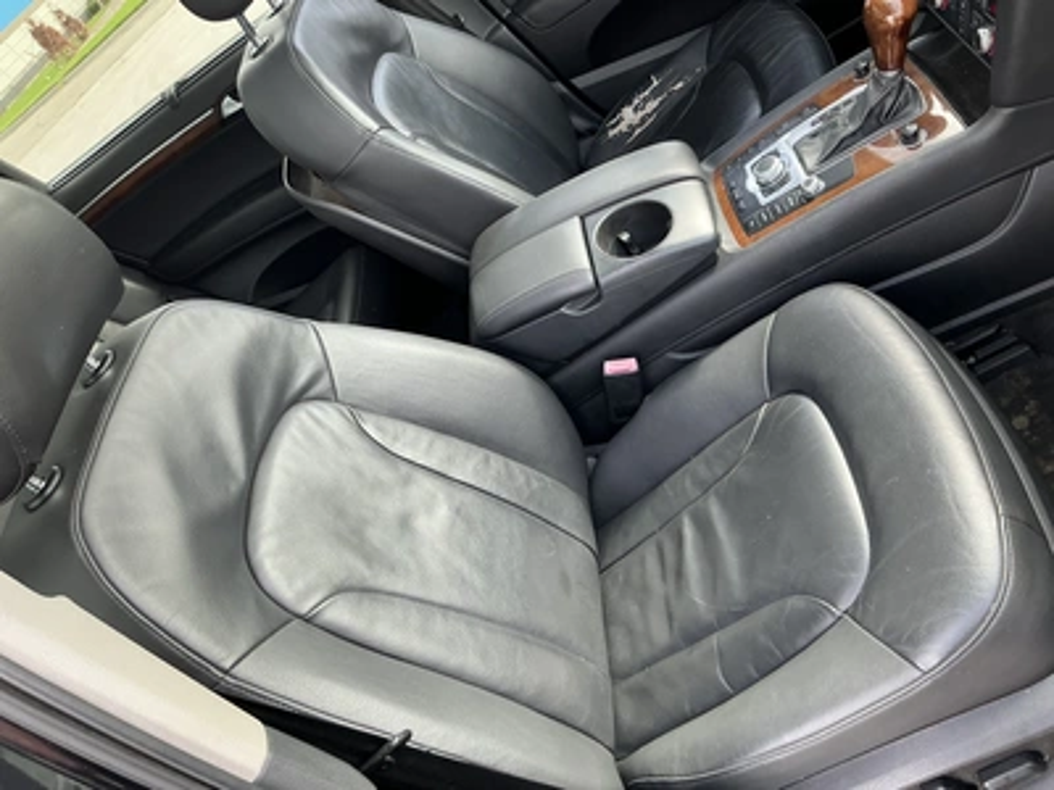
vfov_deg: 49.7
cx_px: 527
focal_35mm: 28
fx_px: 853
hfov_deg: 63.4
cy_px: 395
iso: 64
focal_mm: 3
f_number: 1.8
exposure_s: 1/122
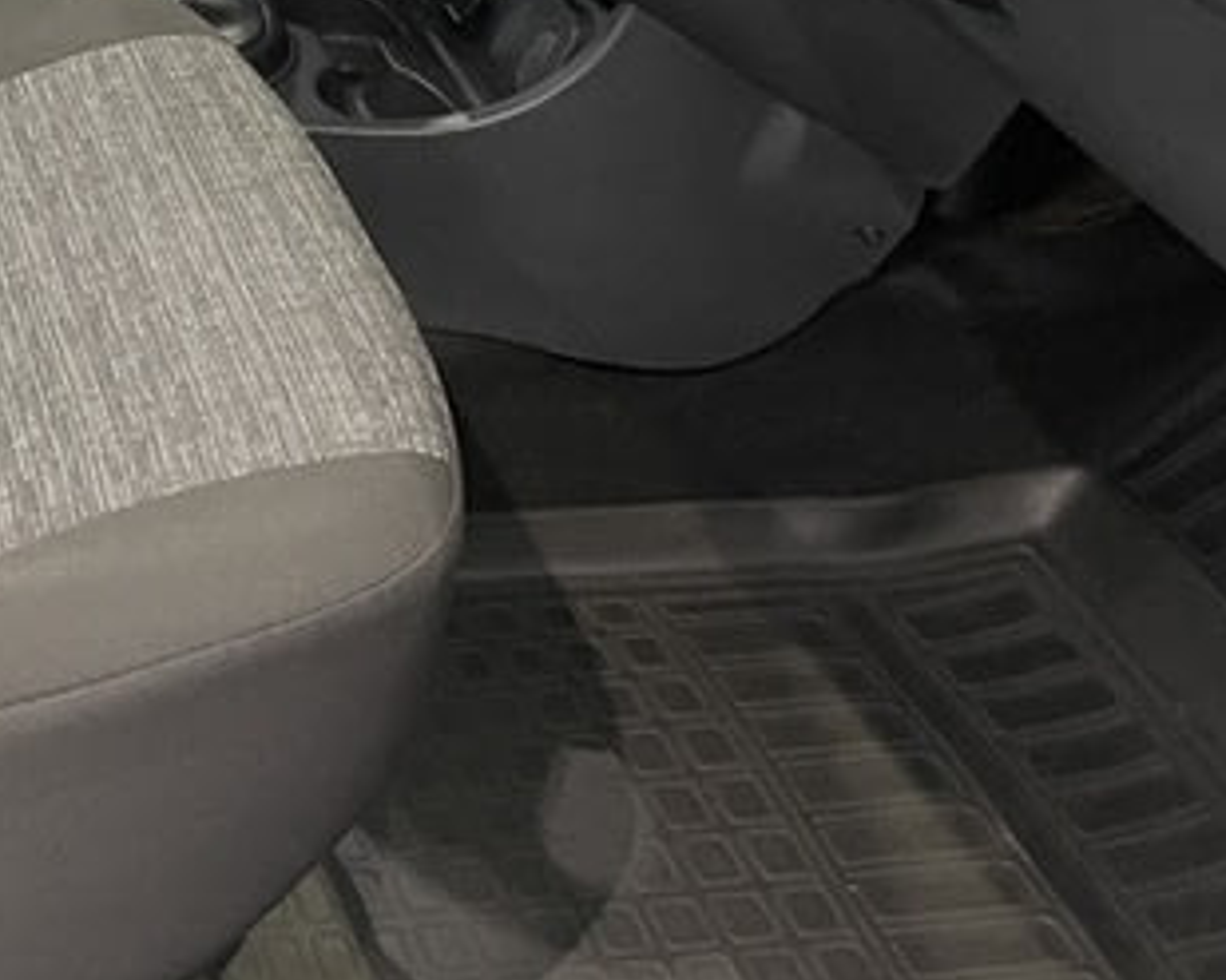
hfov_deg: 23.7
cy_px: -85
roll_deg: +3.5
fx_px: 2684
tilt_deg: -24.7
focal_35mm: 74
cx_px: -210
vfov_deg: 19.8
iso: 640
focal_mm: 4.2
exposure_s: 1/25
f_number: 1.6
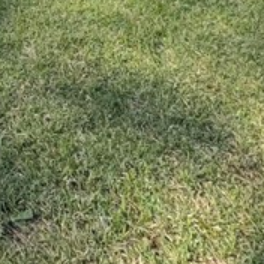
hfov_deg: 18.4
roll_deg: +0.3
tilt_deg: -0.7
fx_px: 621
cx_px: -220
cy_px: -292
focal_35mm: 72
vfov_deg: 16.6
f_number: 2.2
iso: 40
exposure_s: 1/518
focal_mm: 2.22
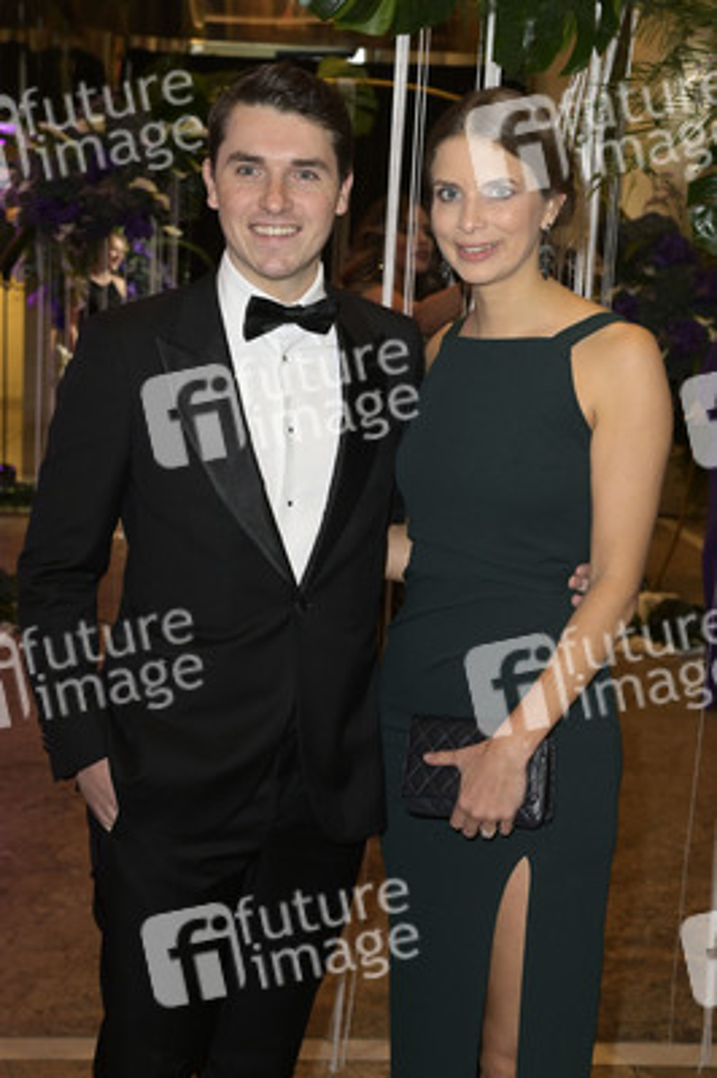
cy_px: 539
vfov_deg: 36.3
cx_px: 358
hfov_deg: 24.6
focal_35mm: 55
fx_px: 1646
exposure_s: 1/80
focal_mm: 55
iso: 2500
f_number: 5.6
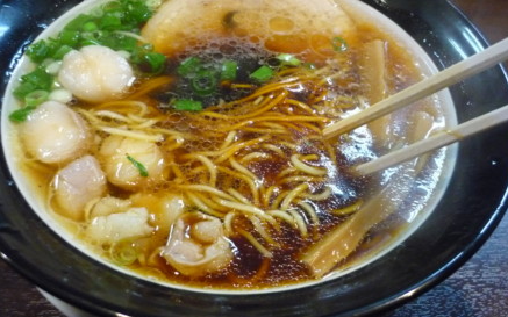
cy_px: 159
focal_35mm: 36
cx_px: 260
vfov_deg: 35.3
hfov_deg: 54.0
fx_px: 498
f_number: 2.8
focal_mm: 5.5
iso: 800
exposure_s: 1/50
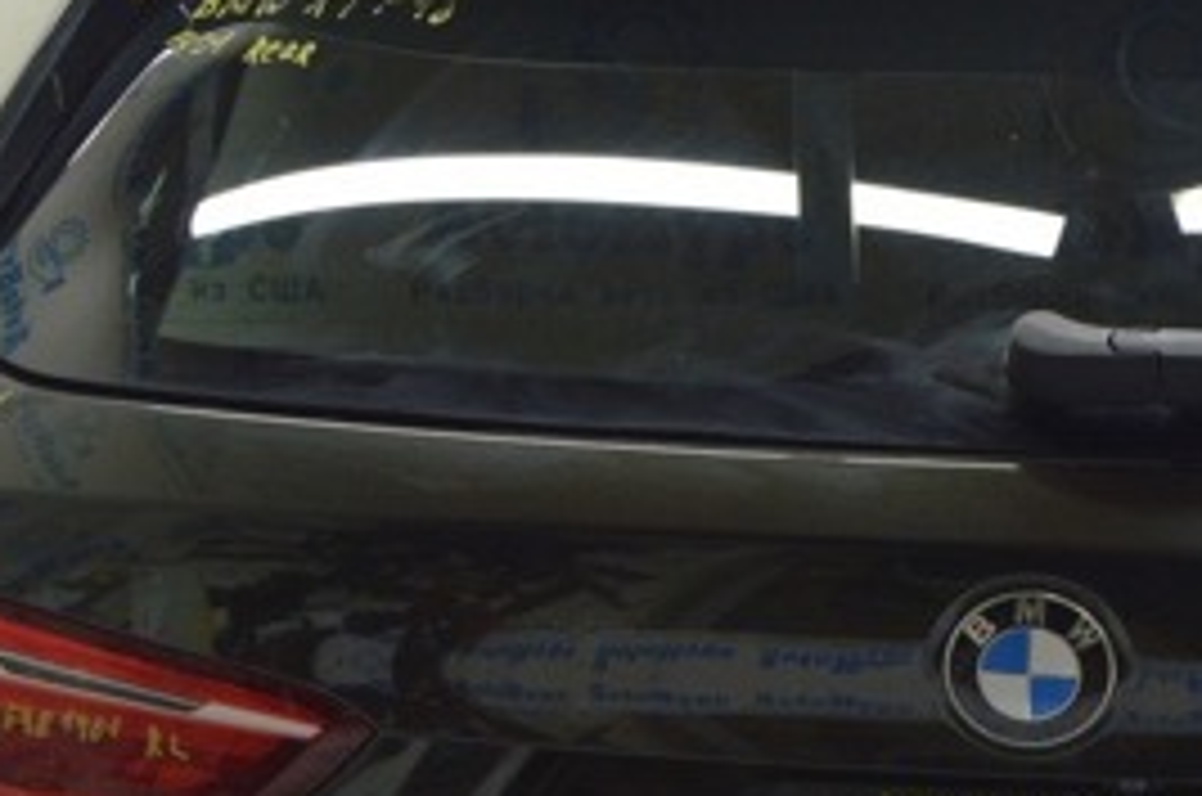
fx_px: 2400
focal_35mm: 72
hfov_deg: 27.6
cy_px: 555
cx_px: 954
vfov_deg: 18.8
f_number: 5.6
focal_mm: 20
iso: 400
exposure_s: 1/20
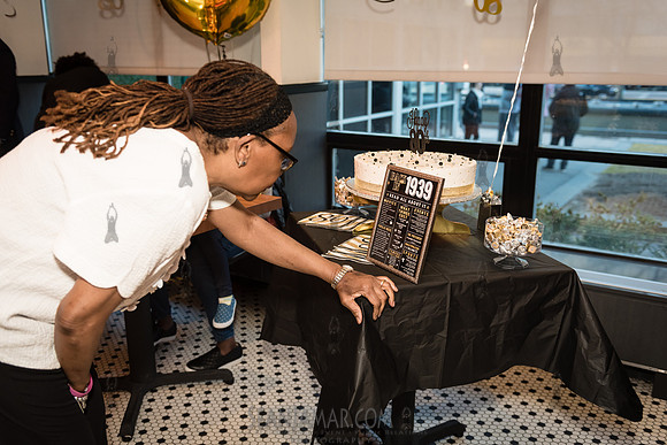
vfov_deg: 38.9
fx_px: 630
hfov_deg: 55.8
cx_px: 334
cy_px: 222
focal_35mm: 34
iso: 1250
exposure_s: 1/320
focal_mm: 34
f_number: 3.5
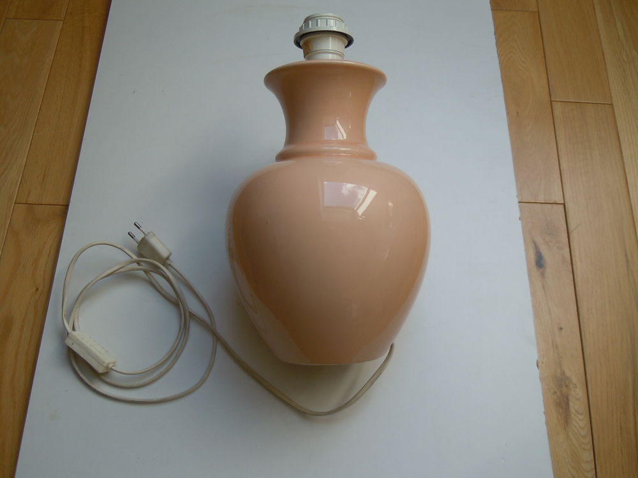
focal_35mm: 30
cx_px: 319
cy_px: 239
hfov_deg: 60.0
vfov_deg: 46.8
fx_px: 553
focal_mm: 5.4
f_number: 3.5
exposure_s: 1/100
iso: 100
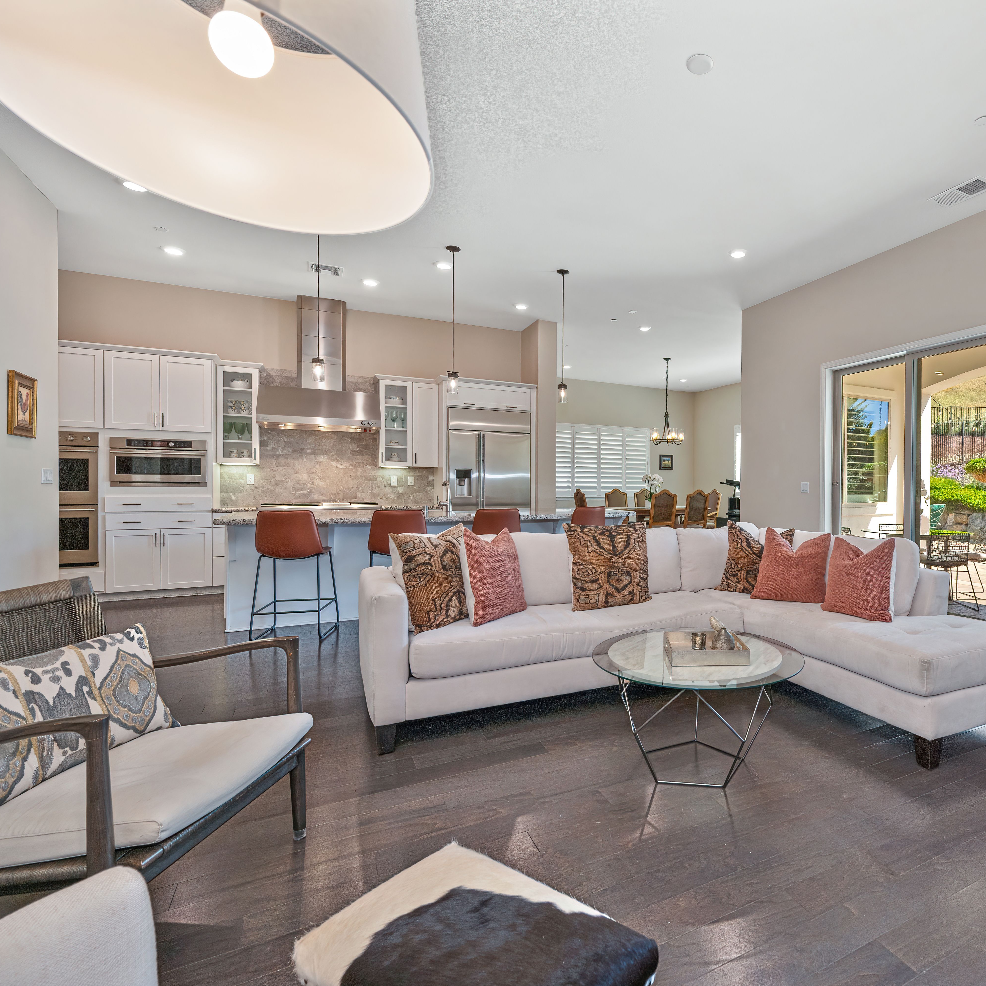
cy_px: 493
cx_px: 656
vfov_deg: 80.7
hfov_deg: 78.1
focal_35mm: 18
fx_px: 580
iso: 640
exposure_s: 1/60
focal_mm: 14
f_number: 4
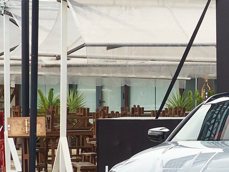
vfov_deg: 7.0
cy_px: 109
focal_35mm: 212
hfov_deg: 8.4
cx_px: 595
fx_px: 1402
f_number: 7.1
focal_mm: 28
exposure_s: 1/1000
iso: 640
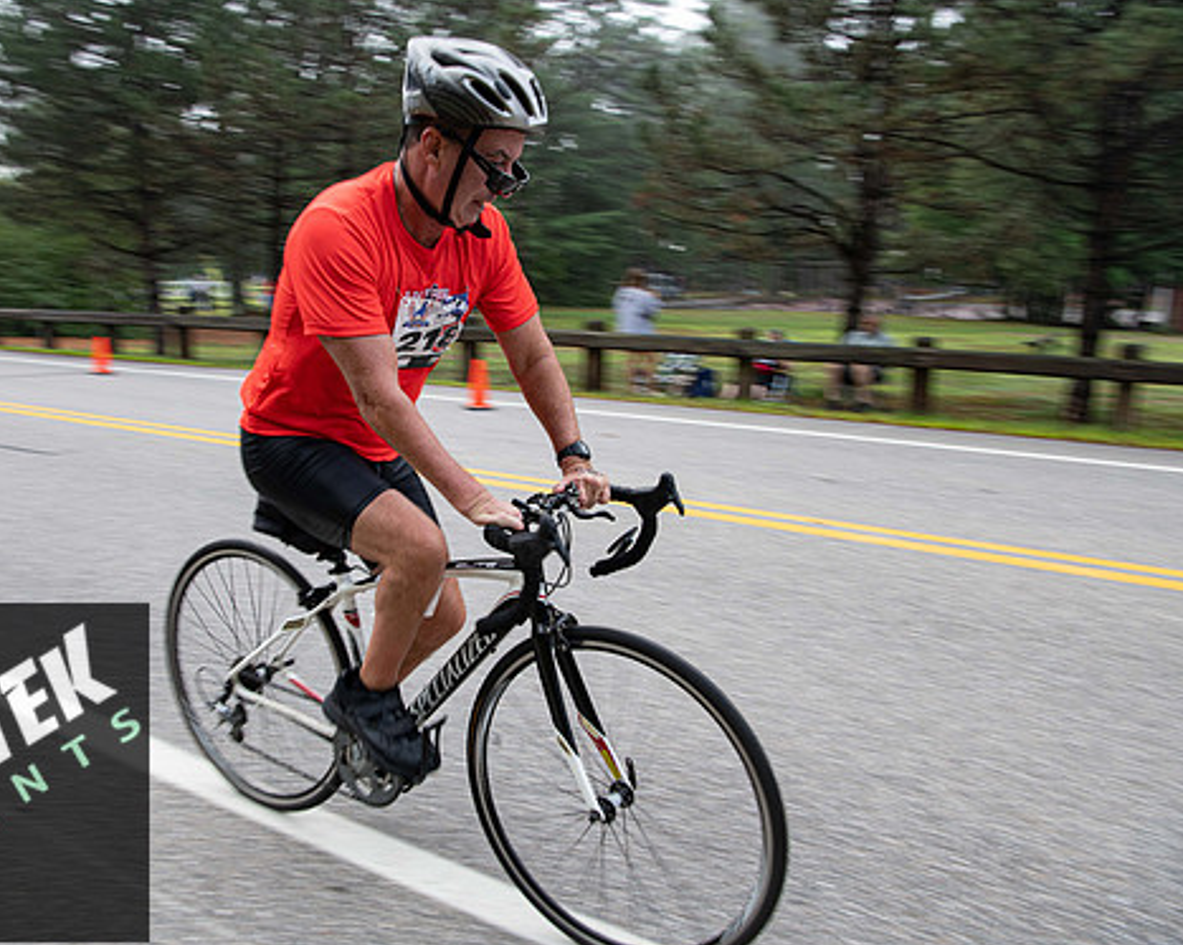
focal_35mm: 28
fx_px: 980
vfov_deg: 51.5
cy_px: 472
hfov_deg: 62.1
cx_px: 524
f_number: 7.1
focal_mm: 24
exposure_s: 1/100
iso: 400
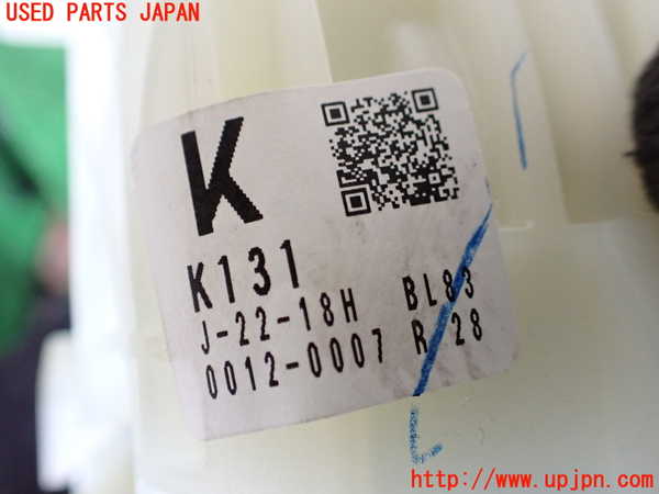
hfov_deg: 60.0
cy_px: 247
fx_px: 571
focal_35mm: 30
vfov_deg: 46.8
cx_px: 330
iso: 800
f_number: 2.3
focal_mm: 5.4
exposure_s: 1/100
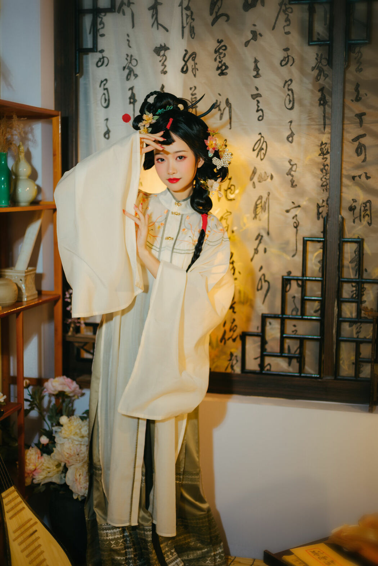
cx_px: 189
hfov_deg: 27.0
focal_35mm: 50
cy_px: 283
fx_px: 787
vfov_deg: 39.6
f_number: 1.8
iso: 100
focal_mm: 50
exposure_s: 1/125
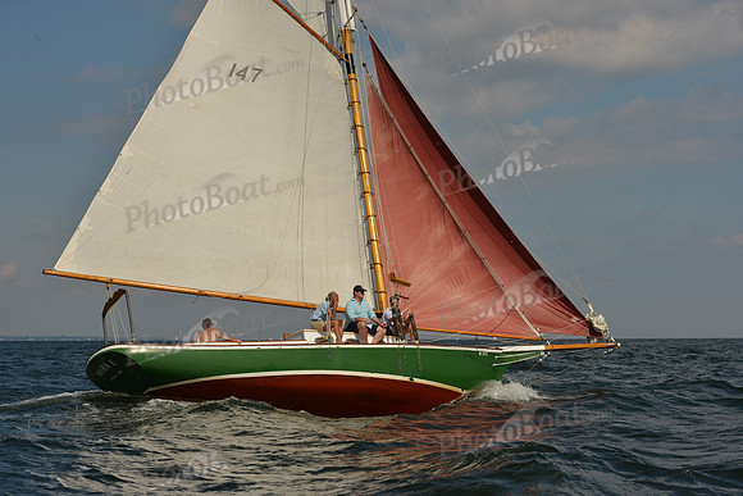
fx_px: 1445
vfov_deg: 19.5
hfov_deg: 28.8
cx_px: 372
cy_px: 248
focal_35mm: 70
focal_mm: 70
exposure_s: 1/1000
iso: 500
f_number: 10
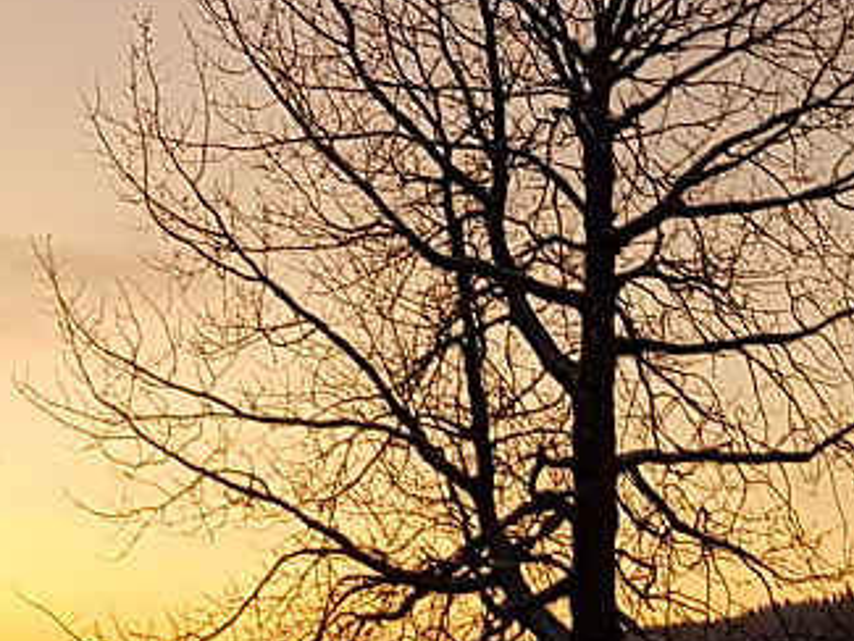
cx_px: 284
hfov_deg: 15.4
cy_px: -229
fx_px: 3159
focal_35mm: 128
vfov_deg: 11.3
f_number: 1.7
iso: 160
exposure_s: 1/50
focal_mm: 4.2
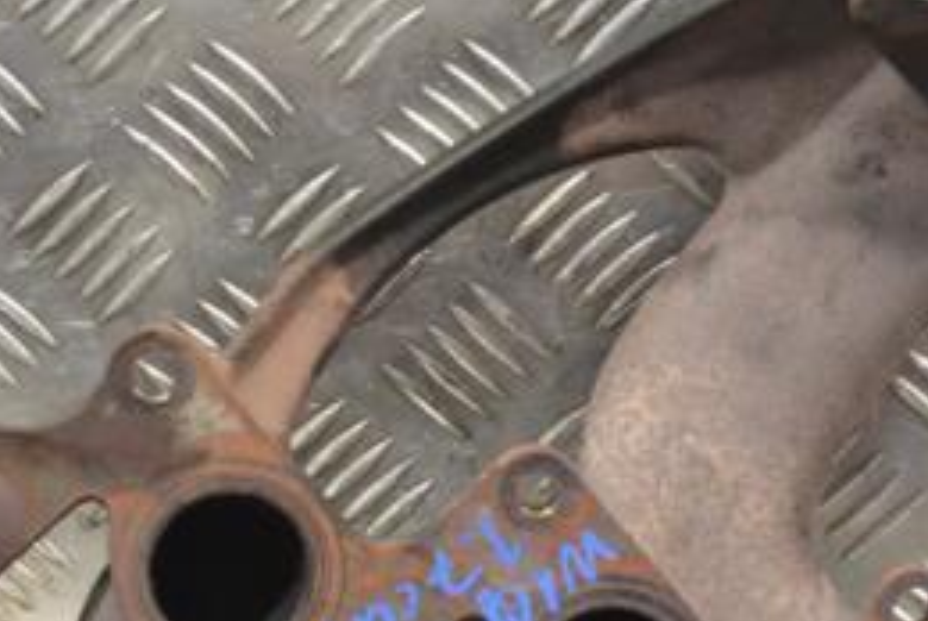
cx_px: 410
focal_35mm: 159
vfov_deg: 8.7
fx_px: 4103
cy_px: 335
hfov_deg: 12.9
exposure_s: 1/200
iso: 3200
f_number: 7.1
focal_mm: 46
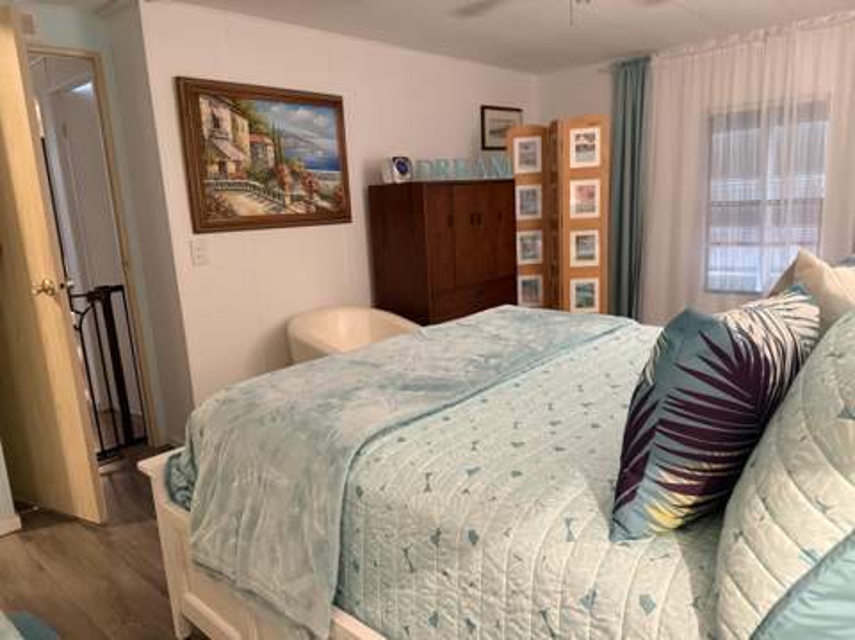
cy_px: 320
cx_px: 428
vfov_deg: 56.7
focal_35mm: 24
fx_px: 592
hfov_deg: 71.7
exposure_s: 1/60
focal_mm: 6.76
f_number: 1.78
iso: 800
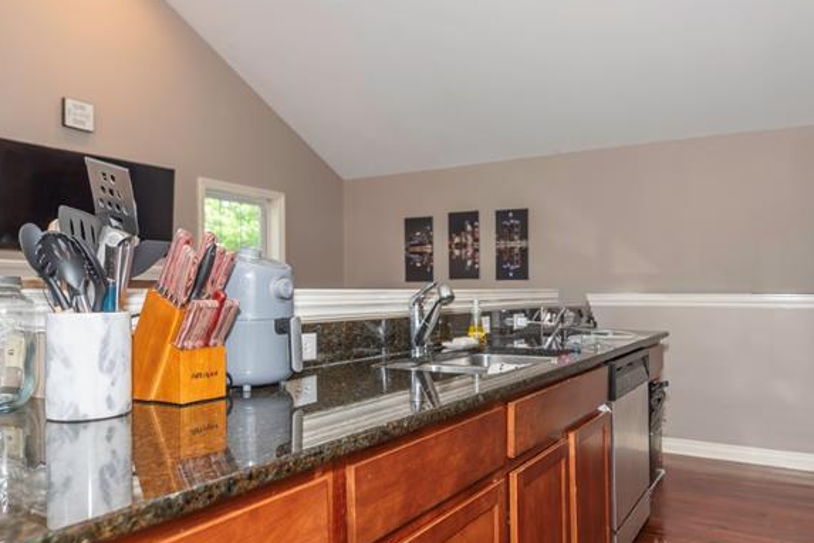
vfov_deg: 50.6
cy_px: 352
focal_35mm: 25
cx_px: 433
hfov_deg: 71.4
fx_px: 565
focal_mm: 14
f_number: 3.2
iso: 100
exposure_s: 1/60
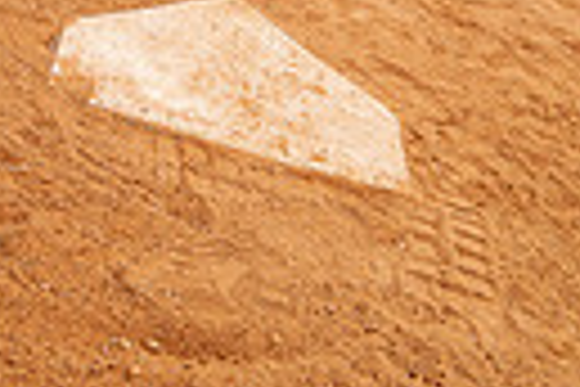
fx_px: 1353
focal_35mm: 84
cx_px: -36
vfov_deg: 12.2
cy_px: -598
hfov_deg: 23.0
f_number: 5.6
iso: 100
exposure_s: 1/250
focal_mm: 24
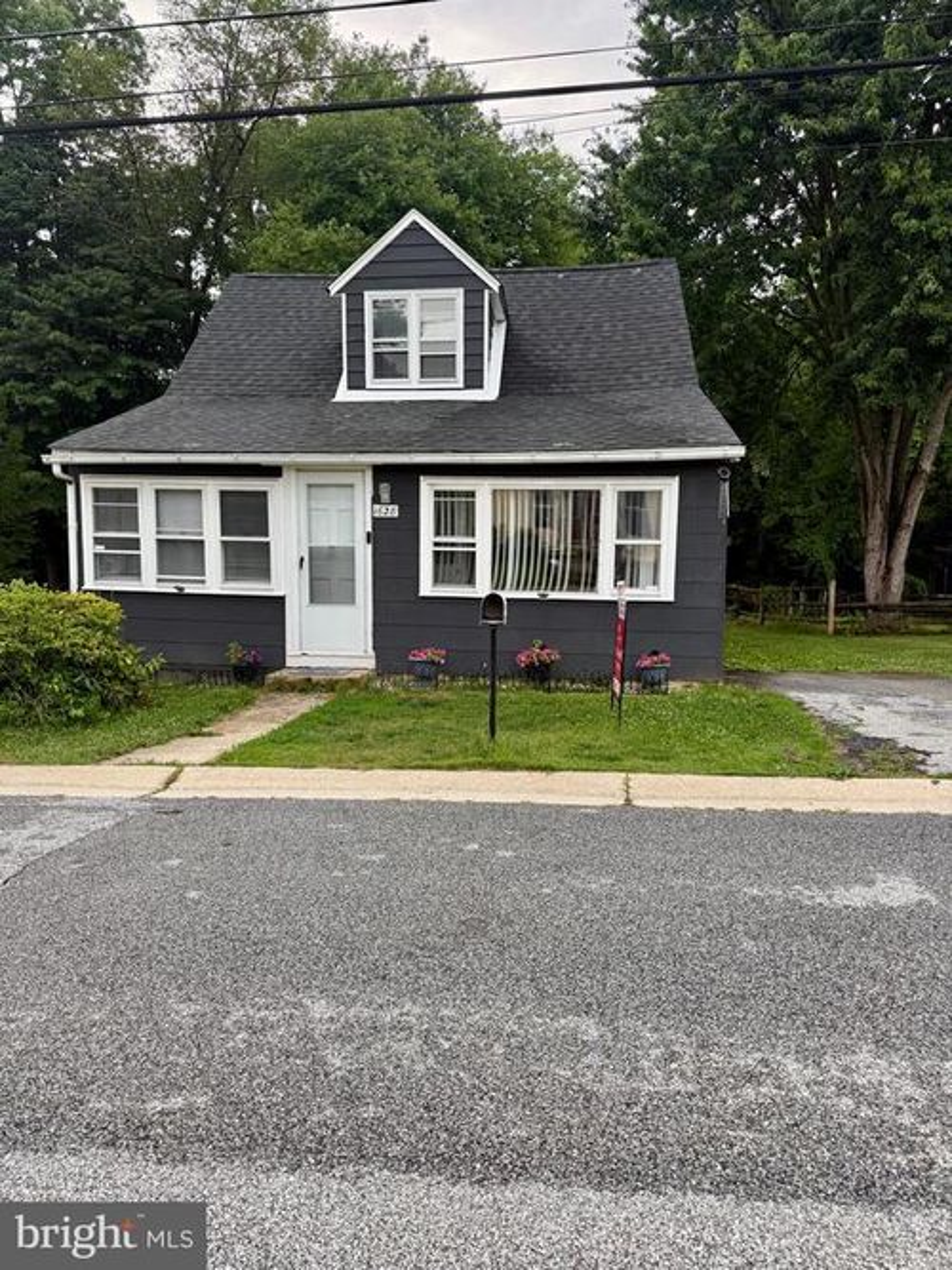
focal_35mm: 24
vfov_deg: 71.6
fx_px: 880
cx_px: 476
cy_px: 635
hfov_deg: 56.8
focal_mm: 6.76
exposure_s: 1/831
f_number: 1.78
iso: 80
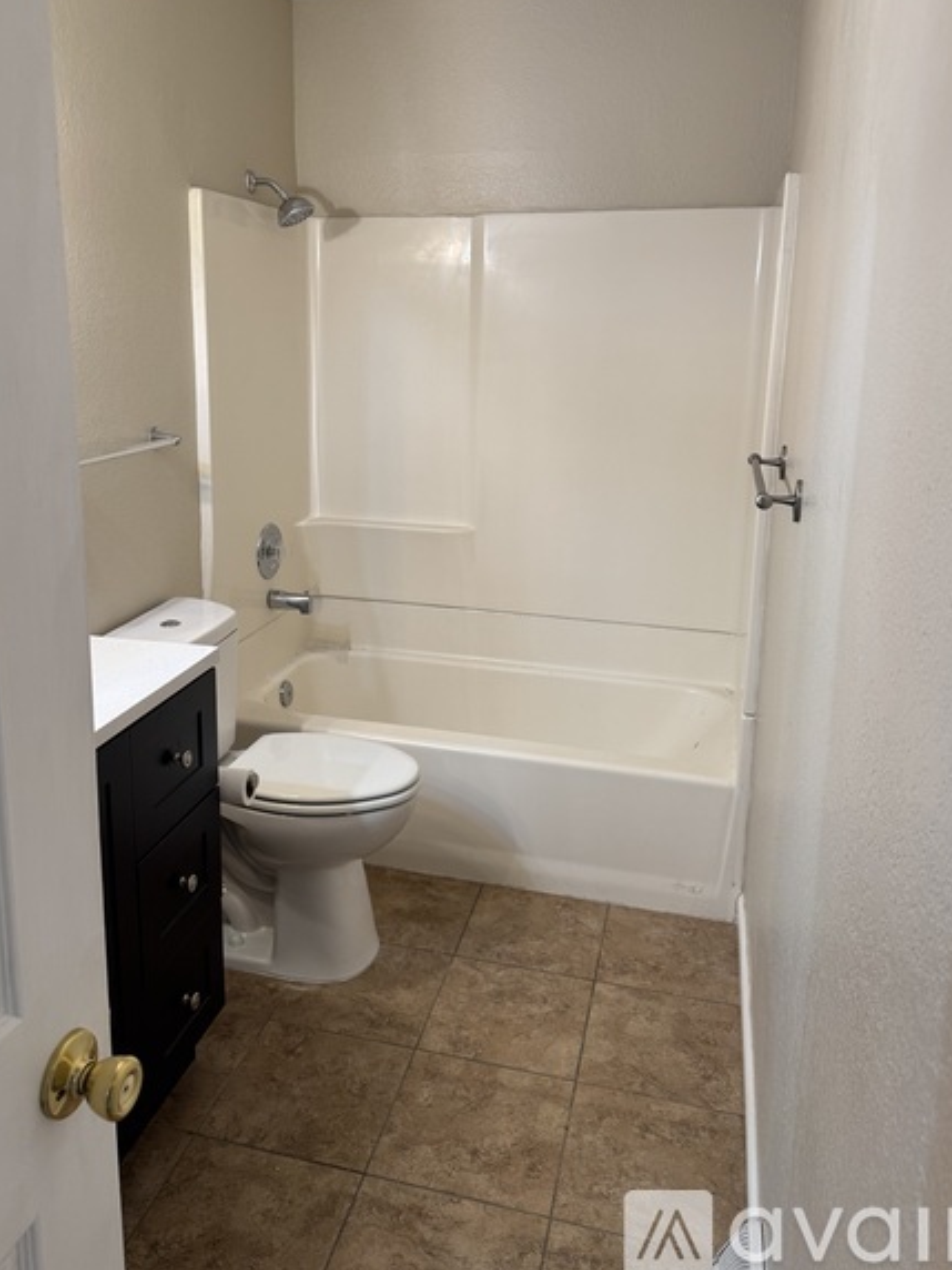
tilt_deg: -11.6
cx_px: 428
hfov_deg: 49.7
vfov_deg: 63.1
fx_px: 1027
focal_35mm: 28
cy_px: 538
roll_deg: +0.2
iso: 125
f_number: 1.78
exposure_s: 1/120
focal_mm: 6.76
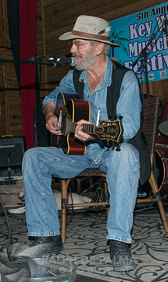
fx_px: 356
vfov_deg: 43.2
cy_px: 130
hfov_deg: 26.6
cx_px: 87
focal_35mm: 47
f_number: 7.1
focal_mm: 24
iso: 800
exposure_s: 1/160
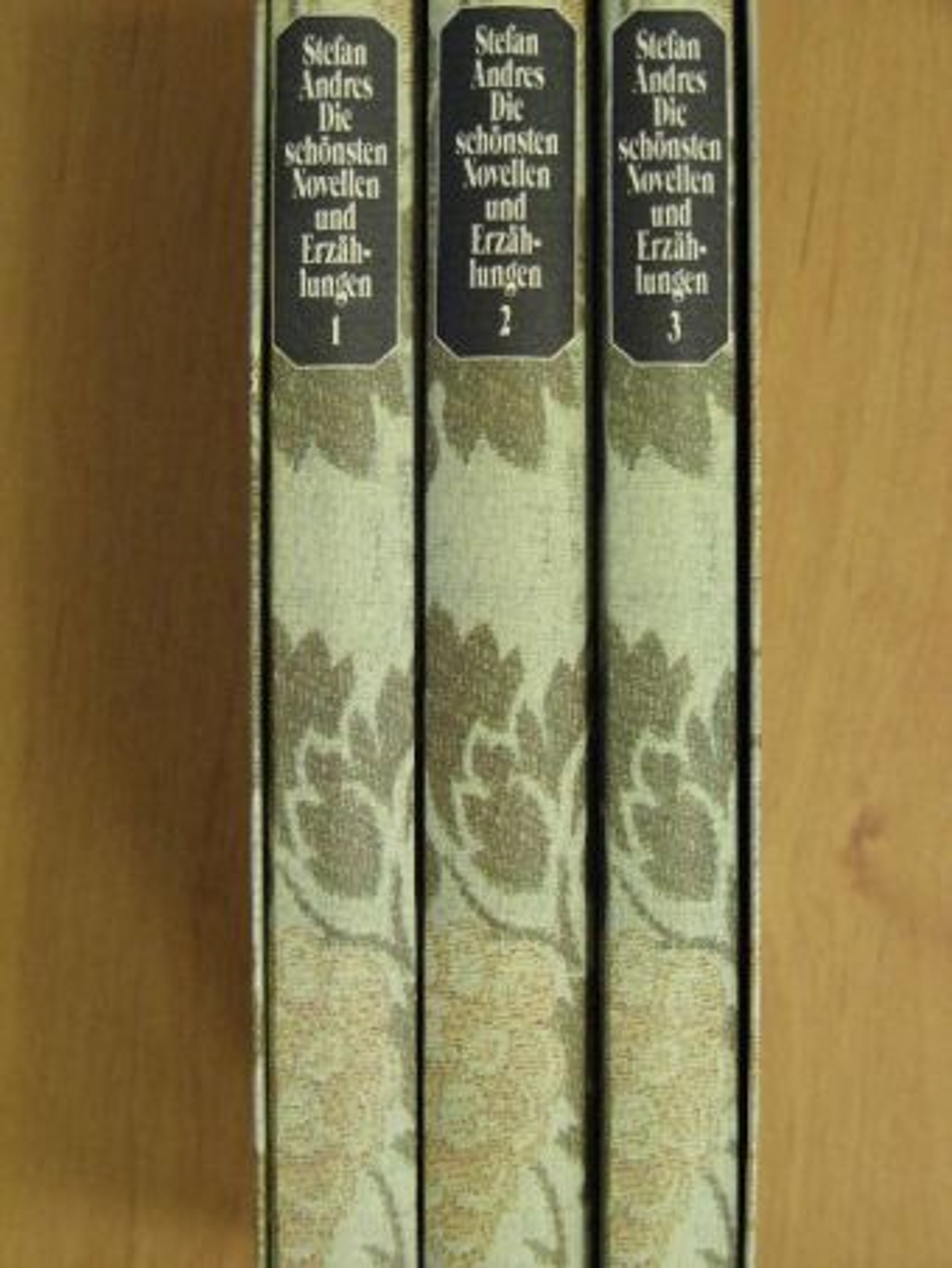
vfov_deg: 22.5
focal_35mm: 87
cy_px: 634
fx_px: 3189
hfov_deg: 17.0
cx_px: 476
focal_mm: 14.6
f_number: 3.5
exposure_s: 1/16.1
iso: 200
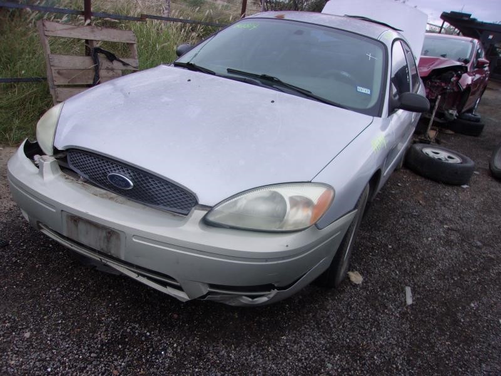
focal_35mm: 27
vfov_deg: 51.4
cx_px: 250
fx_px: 391
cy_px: 188
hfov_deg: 65.3
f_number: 3
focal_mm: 4.9
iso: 80
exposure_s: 1/120
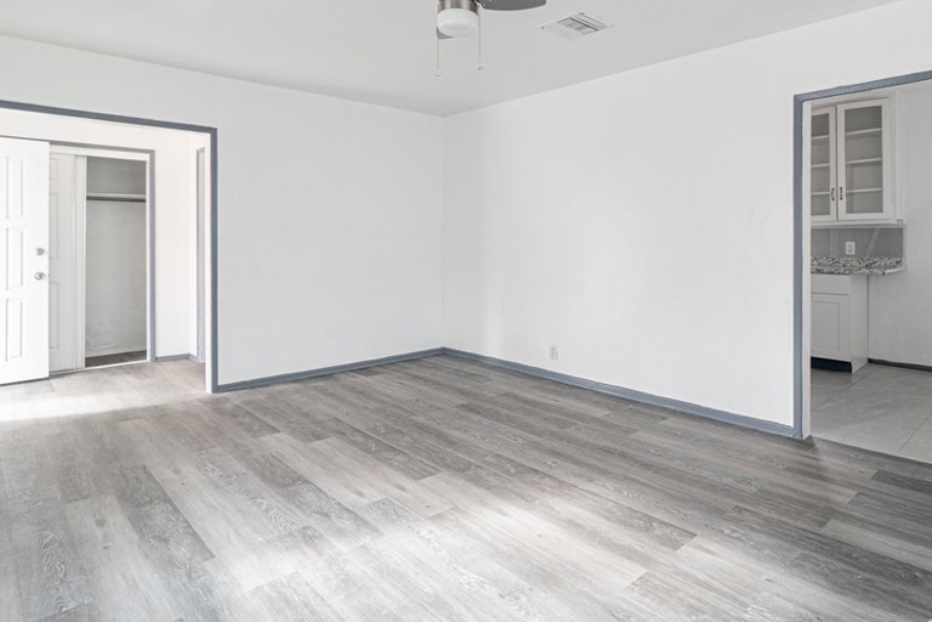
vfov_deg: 61.1
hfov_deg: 83.3
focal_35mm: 20
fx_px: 518
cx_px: 544
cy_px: 232
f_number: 6.3
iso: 320
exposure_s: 1/25
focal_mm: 10
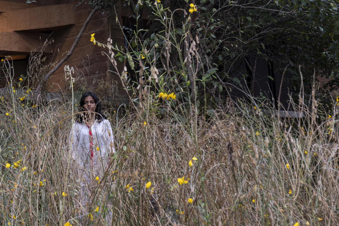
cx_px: 102
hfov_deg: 25.5
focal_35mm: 79
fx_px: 744
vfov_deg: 17.2
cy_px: 80
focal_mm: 55
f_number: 8
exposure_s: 1/10
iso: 250
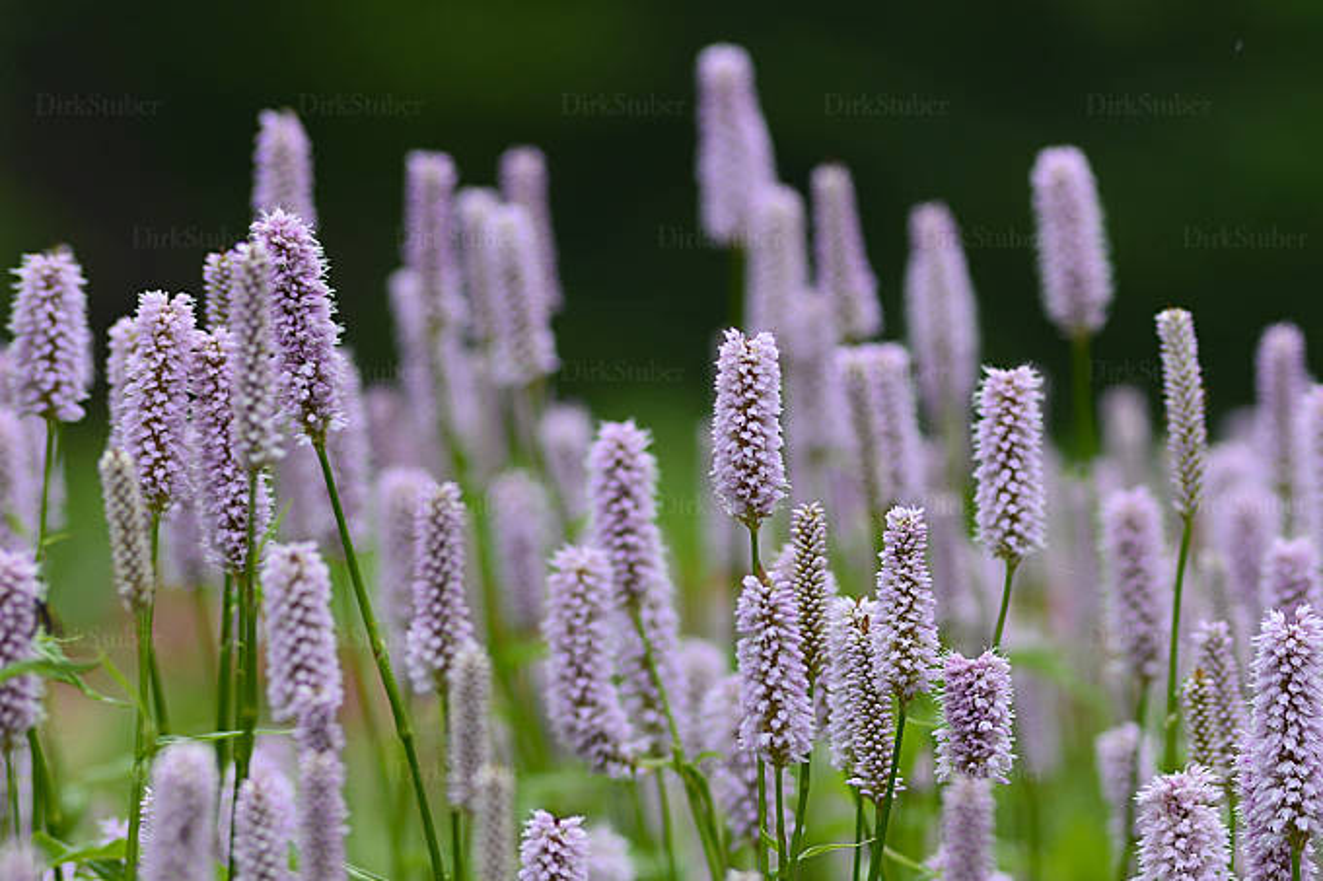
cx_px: 662
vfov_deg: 7.6
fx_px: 6613
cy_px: 440
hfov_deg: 11.4
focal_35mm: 180
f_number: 5
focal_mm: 180
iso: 100
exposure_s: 1/160
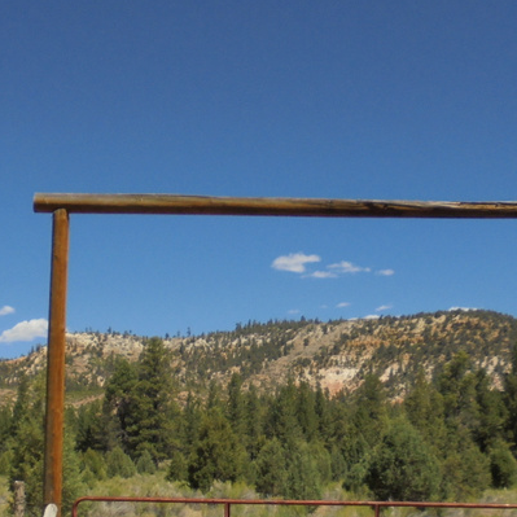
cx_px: 247
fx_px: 997
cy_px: 422
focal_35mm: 59
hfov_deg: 29.1
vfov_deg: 28.4
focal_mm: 4.6
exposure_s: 1/1000
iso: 100
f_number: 3.5
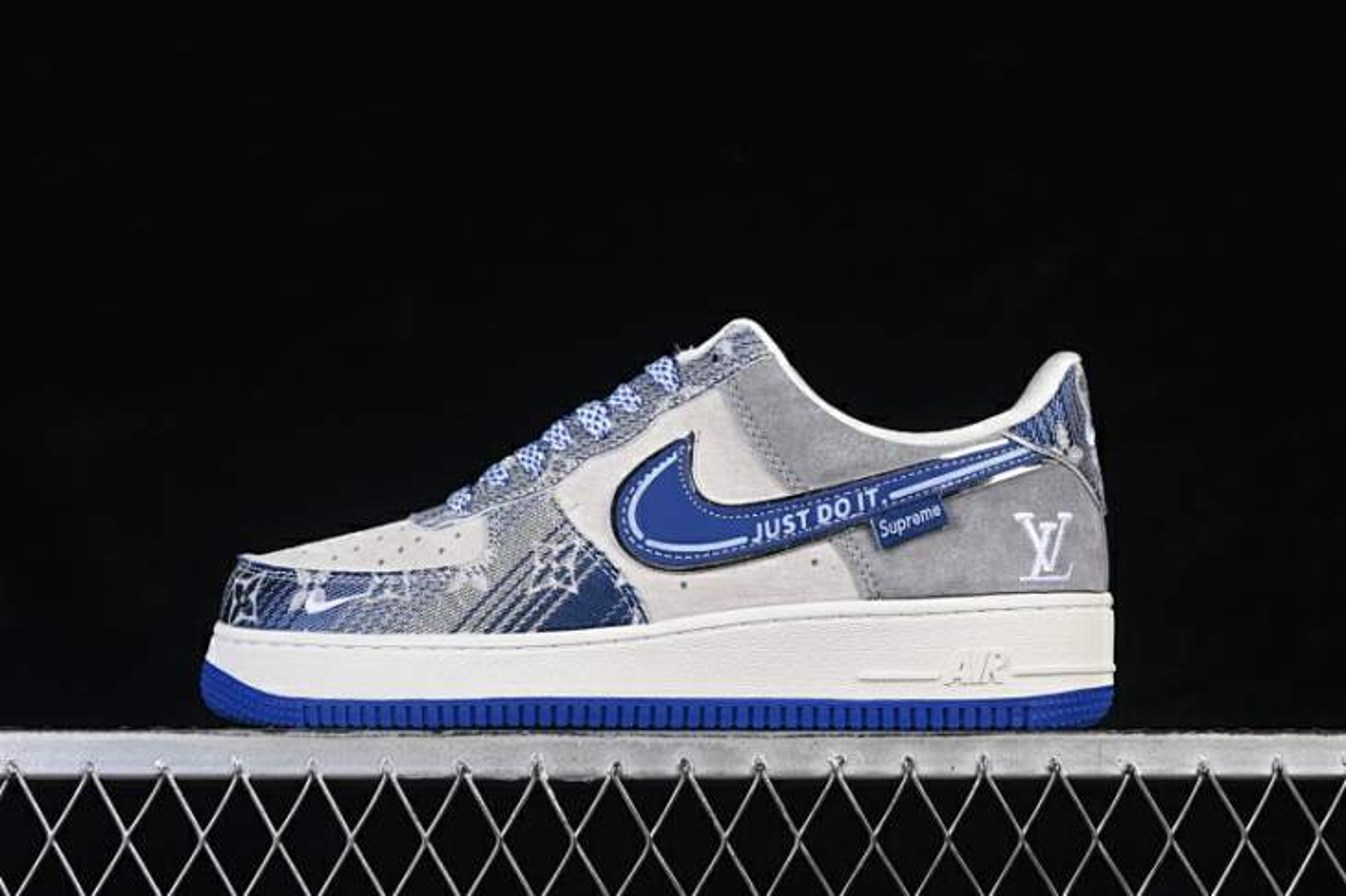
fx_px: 2803
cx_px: 673
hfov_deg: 27.0
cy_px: 448
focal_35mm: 75
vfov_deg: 18.2
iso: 160
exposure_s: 1/80
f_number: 8
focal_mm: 50
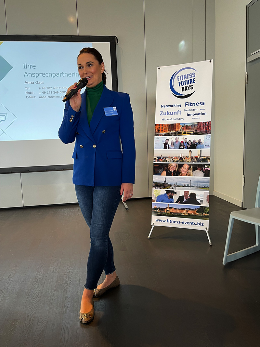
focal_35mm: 26
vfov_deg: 67.3
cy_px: 174
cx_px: 130
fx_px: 260
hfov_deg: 53.1
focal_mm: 5.1
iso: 100
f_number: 1.6
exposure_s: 1/60
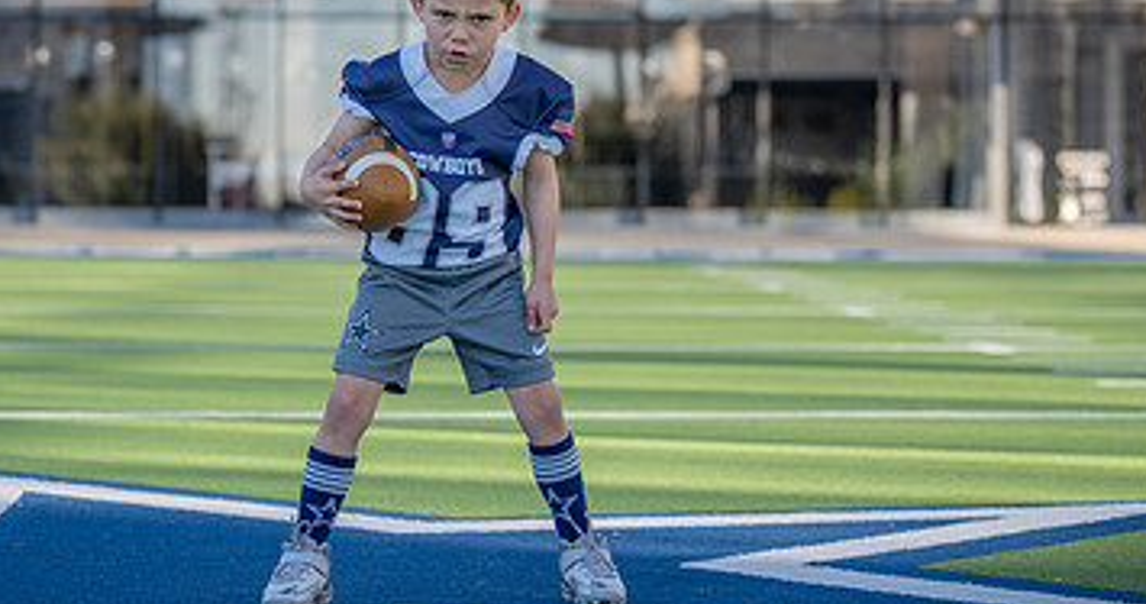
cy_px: 173
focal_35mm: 132
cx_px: 450
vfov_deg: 8.7
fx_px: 3951
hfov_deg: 16.5
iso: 100
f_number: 2.8
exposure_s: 1/640
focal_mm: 70
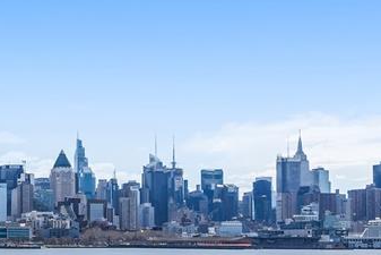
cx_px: -131
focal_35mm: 85
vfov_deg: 16.1
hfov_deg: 21.4
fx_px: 900
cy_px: 171
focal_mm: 19
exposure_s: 1/1250
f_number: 6.3
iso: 250
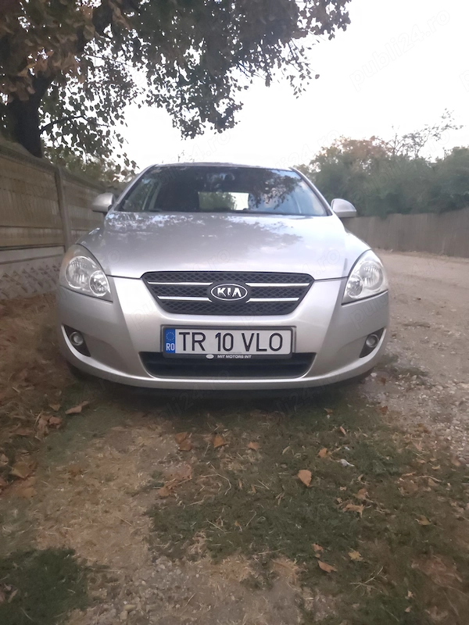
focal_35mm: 23
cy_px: 312
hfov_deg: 58.9
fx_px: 415
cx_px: 234
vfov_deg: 73.9
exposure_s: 1/2408
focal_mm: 5.4
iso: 3200
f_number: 1.8
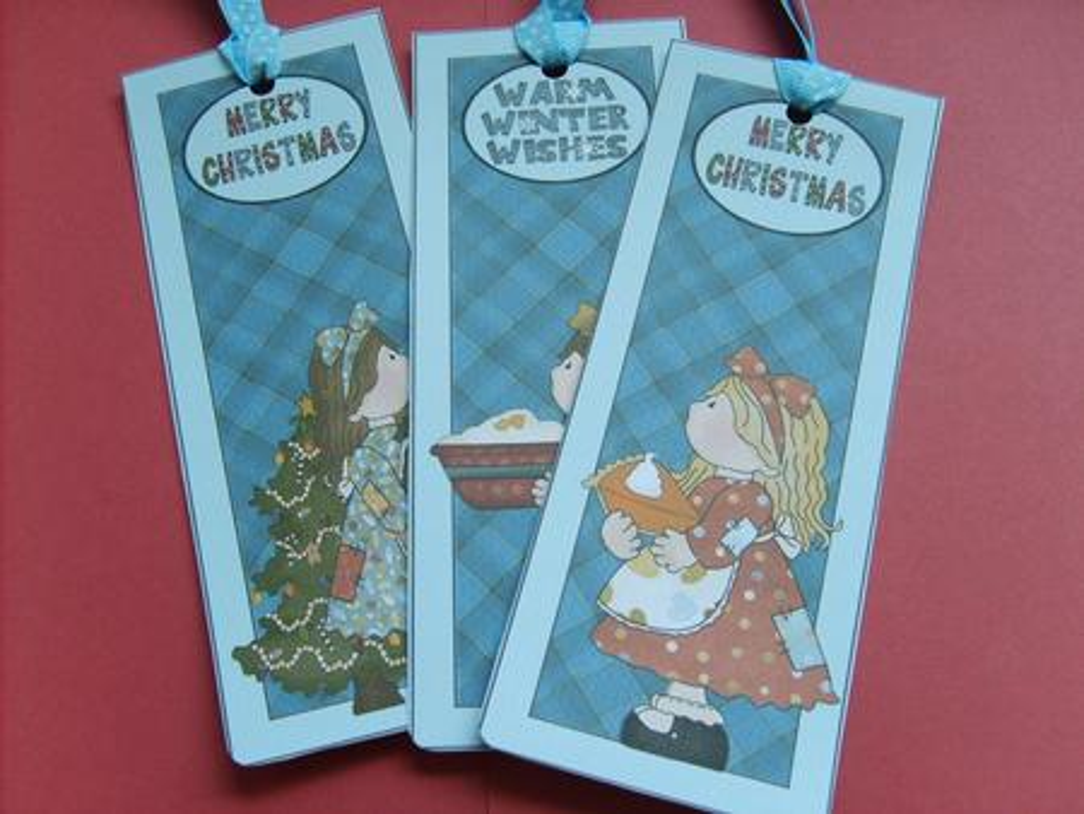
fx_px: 1097
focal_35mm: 35
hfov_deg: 52.6
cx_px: 542
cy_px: 407
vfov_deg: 40.7
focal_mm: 5.8
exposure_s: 1/90
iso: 50
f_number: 2.8
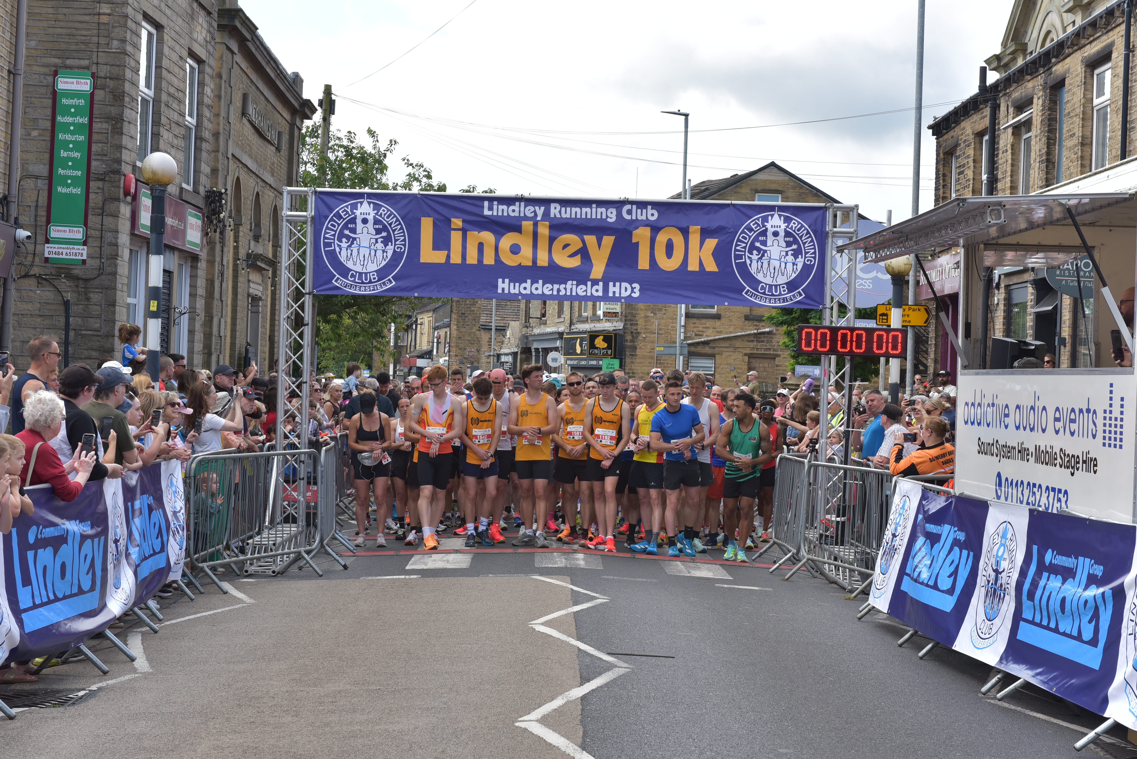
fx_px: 2212
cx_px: 568
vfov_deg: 19.5
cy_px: 380
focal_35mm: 70
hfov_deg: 28.8
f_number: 10
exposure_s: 1/640
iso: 640
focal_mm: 70
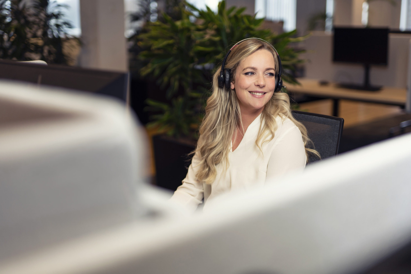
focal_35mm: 50
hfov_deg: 39.6
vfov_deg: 27.0
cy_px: 137
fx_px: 571
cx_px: 206
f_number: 1.4
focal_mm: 50
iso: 125
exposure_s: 1/400
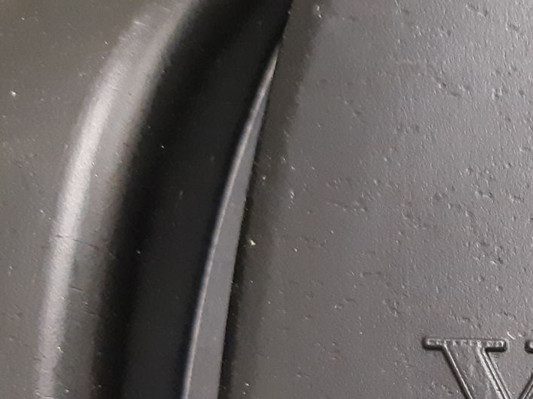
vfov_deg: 17.9
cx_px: 631
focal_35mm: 75
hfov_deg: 23.8
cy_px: 563
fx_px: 1154
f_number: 1.7
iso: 250
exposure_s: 1/25
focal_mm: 3.93
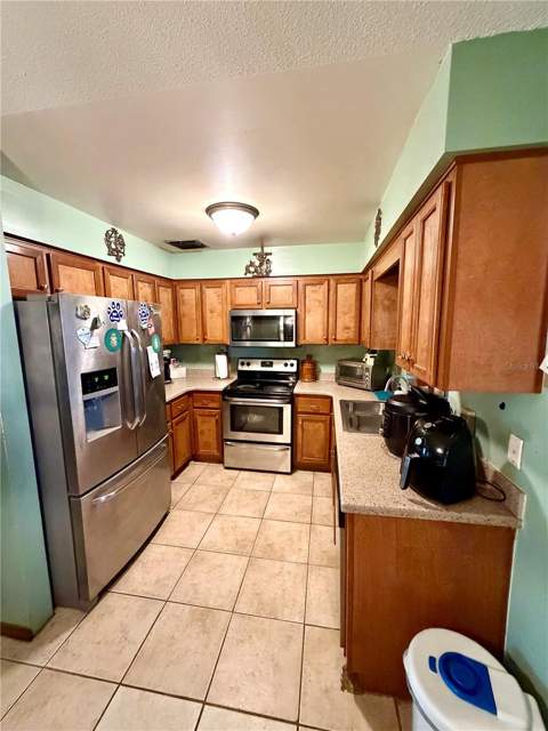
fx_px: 296
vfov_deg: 102.1
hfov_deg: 85.7
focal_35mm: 14
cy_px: 366
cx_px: 274
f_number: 2.2
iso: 1250
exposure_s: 1/60
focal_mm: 2.22
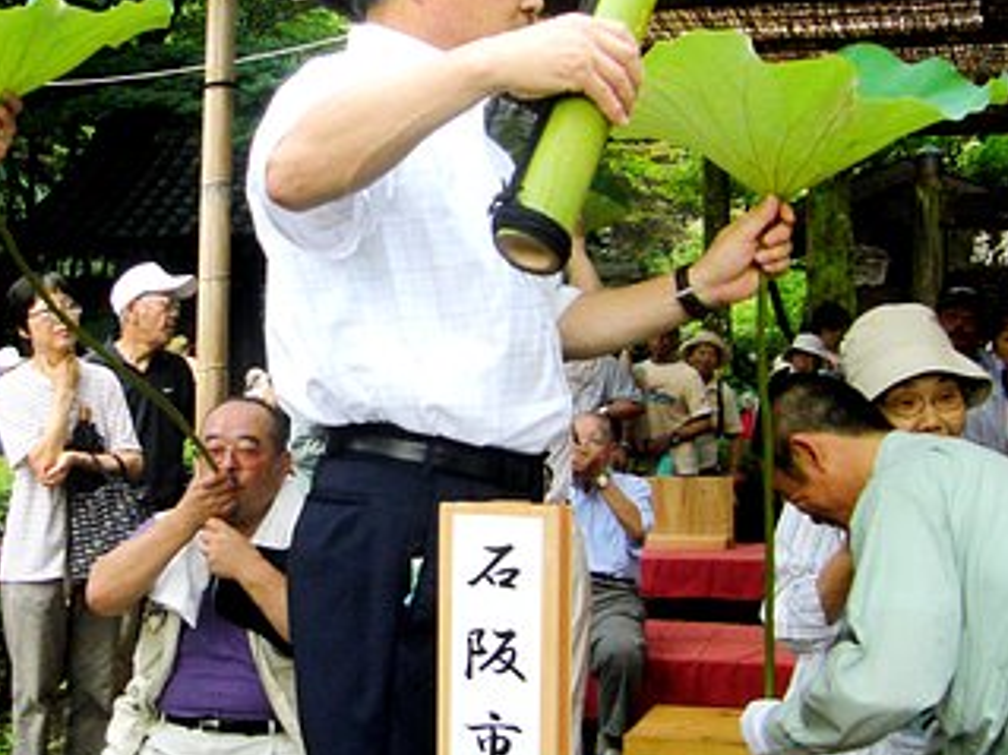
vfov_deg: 24.0
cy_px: 338
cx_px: 332
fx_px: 1776
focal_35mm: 61
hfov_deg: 31.4
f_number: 3.4
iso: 100
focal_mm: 6.3
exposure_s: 1/60
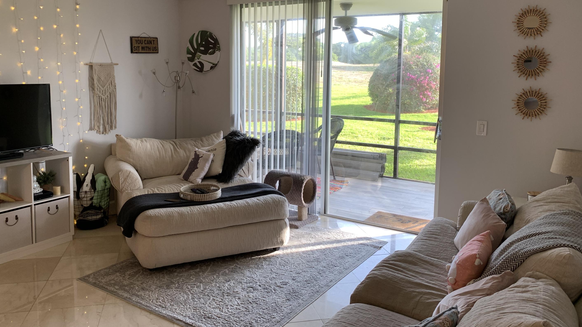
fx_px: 463
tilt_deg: -6.0
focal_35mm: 30
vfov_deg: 38.7
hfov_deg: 64.3
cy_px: 123
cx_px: 279
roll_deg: -0.9
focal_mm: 4.25
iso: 40
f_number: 1.8
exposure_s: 1/120
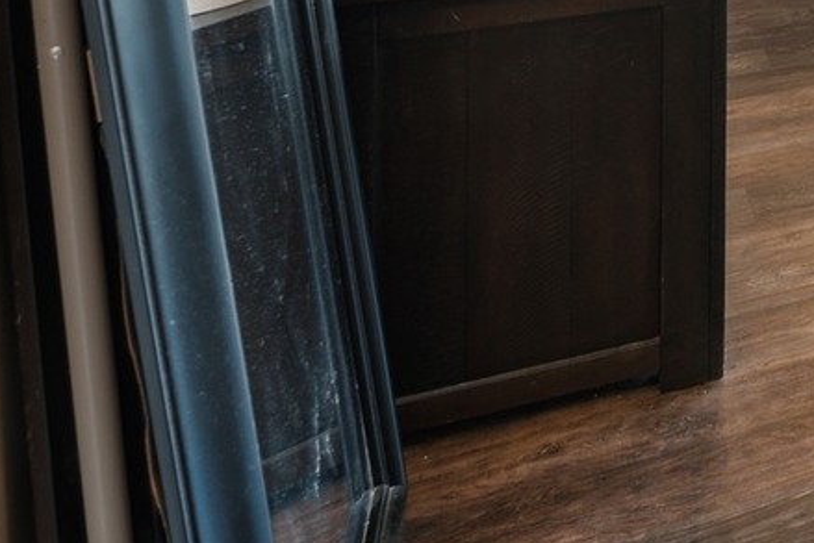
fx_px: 1334
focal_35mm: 59
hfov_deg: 23.8
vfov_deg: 18.3
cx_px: 1325
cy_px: -426
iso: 320
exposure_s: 1/200
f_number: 7.1
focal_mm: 16
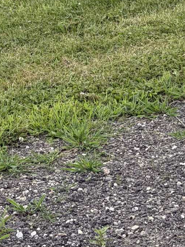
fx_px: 1161
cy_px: -162
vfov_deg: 11.4
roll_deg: -0.7
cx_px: 84
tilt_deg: -6.7
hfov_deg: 9.1
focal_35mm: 163
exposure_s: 1/1353
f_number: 1.78
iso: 100
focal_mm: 6.76
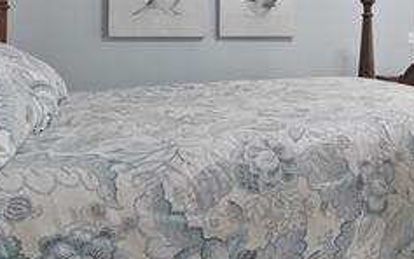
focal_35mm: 33
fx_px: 372
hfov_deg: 49.6
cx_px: 395
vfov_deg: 36.4
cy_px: 35
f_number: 9
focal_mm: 12
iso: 640
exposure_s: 1/2
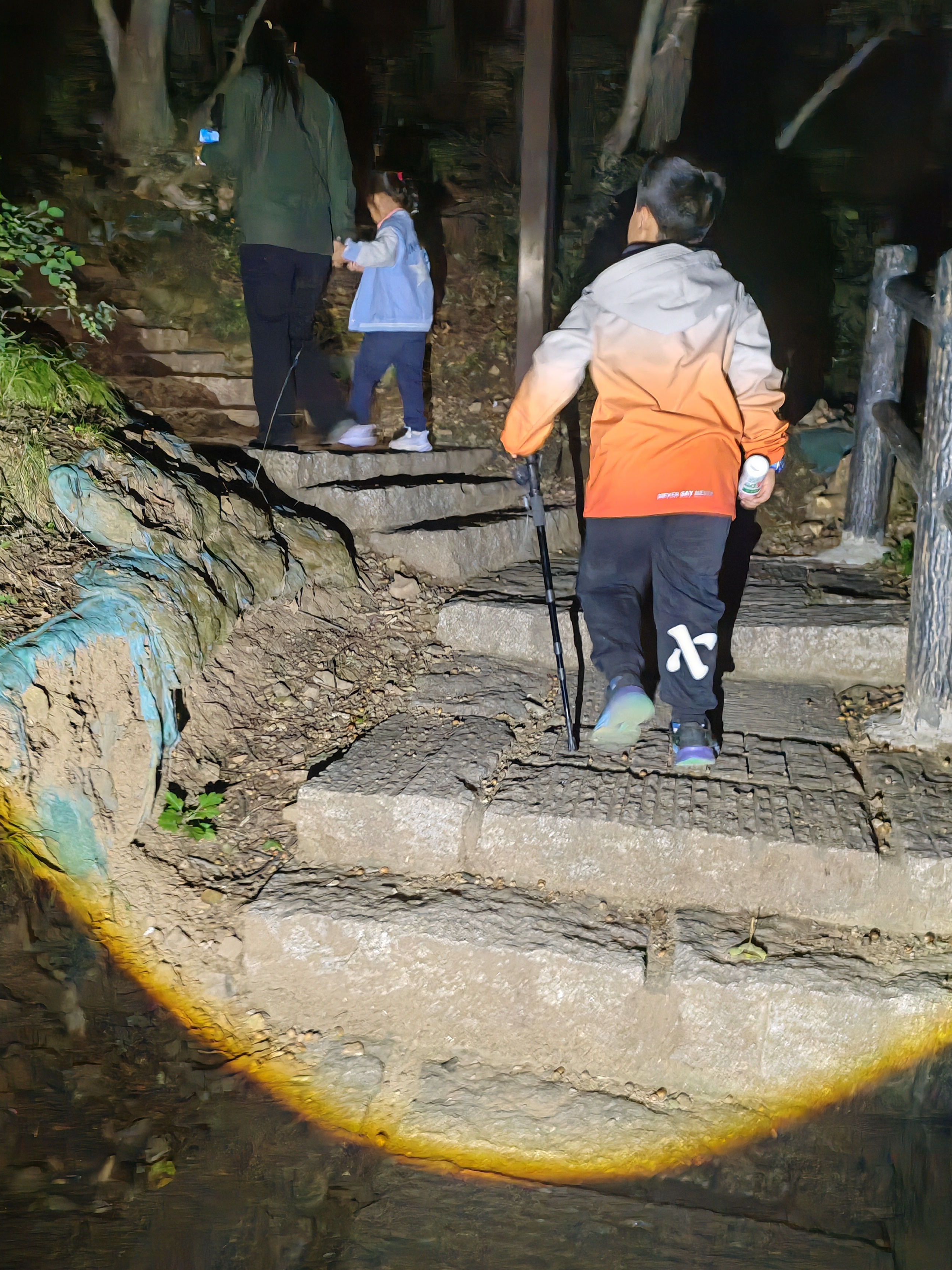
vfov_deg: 56.8
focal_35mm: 32
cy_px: 652
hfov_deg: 44.1
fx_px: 1173
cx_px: 432
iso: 8000
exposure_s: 1/17
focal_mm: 6.12
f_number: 1.9
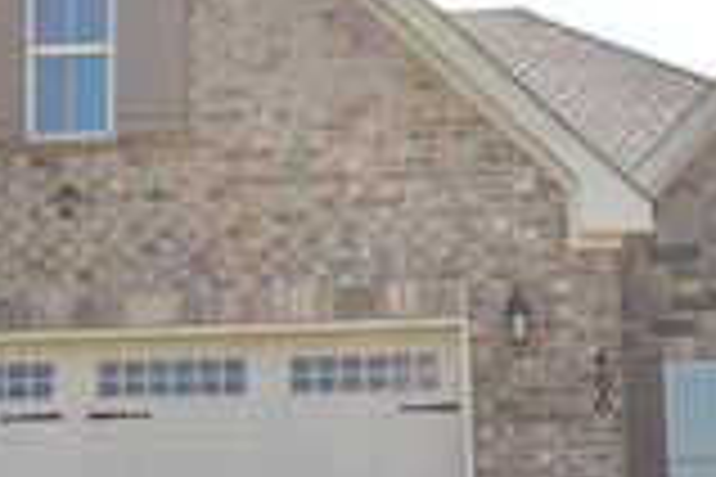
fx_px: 1690
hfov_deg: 23.9
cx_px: 378
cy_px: 376
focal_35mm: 85
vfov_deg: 16.0
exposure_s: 1/320
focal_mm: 18
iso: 200
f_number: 8
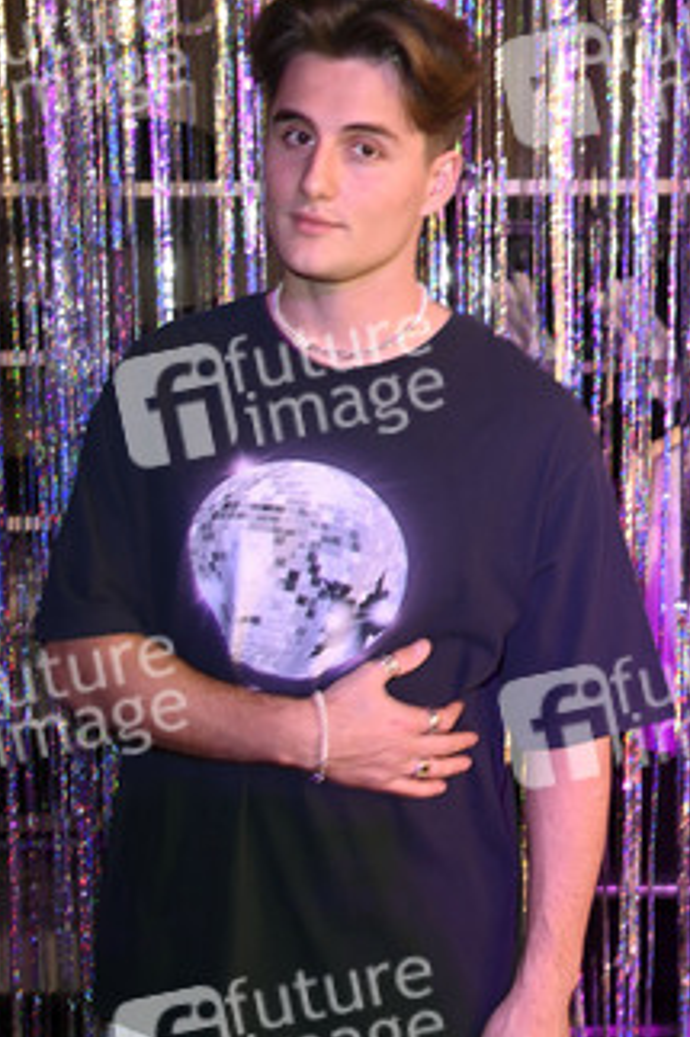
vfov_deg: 38.2
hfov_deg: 26.0
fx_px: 1496
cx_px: 372
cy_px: 552
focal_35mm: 52
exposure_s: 1/20
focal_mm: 42
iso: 2000
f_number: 5.6
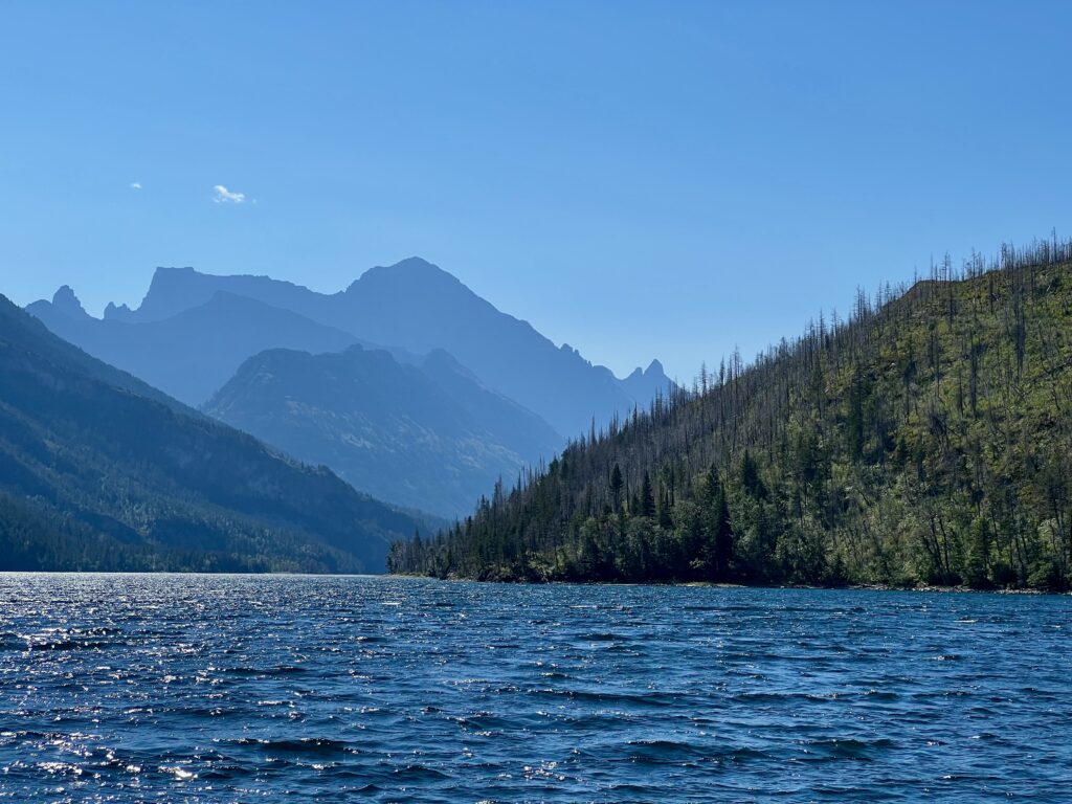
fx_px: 2385
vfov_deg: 19.1
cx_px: 536
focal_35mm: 77
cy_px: 402
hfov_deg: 25.3
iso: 32
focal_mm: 9
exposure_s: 1/1292
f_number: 2.8
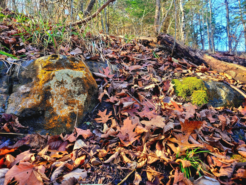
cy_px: 92
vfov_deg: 53.1
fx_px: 185
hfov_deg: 67.3
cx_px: 123
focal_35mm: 26
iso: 40
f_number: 1.8
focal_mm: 5.4
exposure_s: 1/128
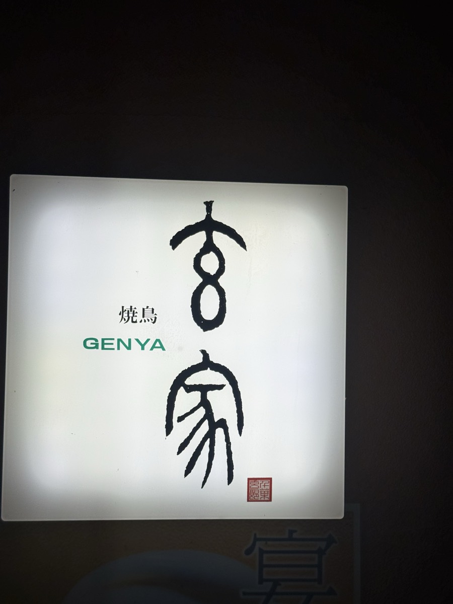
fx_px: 838
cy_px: 302
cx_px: 226
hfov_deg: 30.3
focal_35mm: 48
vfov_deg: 39.7
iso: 64
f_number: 1.78
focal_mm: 6.76
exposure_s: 1/2342
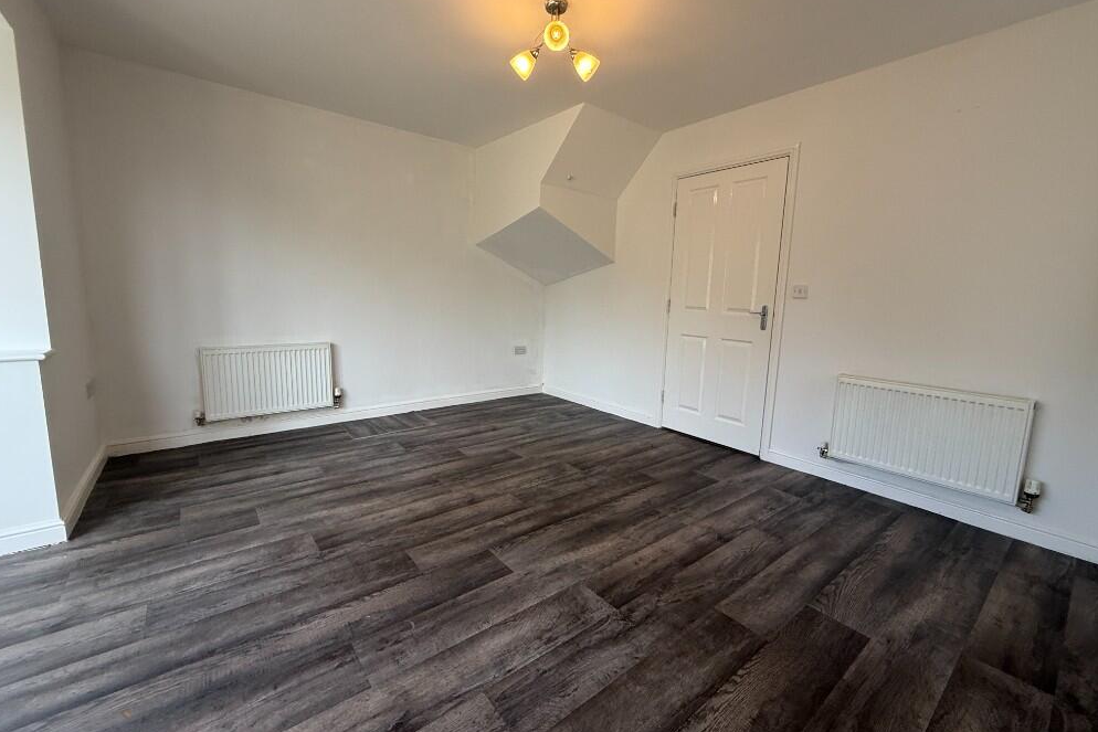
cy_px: 357
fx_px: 458
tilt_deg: -5.8
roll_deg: -2.0
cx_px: 556
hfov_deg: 100.4
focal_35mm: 15
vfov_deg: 77.3
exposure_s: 1/100
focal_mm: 2.22
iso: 80
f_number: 2.2
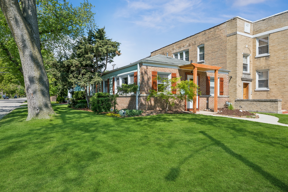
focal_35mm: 24
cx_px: 144
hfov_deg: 73.7
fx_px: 192
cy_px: 96
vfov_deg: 53.1
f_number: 11
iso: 200
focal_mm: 24
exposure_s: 1/250
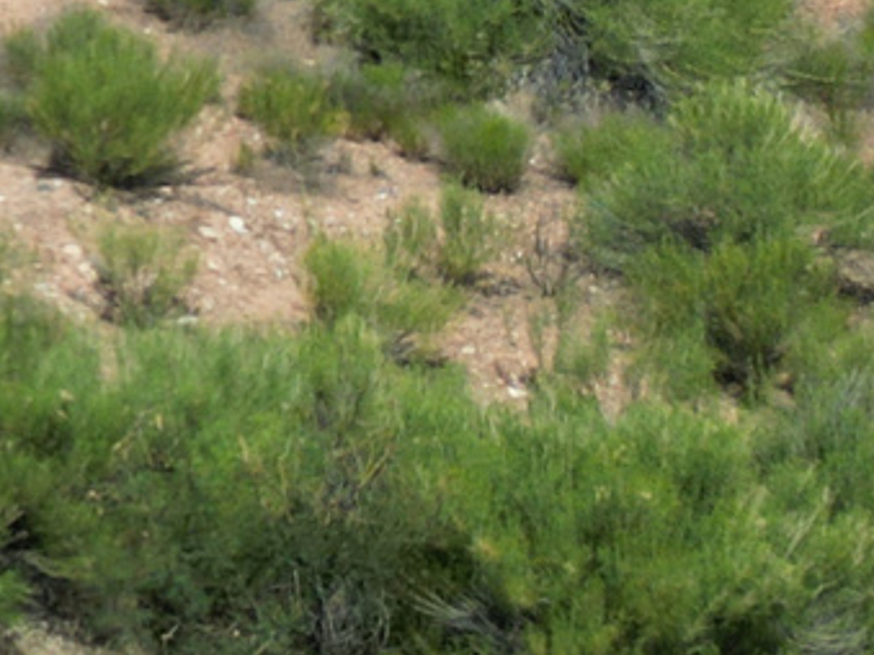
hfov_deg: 10.8
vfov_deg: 9.8
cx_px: -1452
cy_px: -436
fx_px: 3660
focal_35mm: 145
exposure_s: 1/3000
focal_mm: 6.72
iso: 110
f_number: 1.7
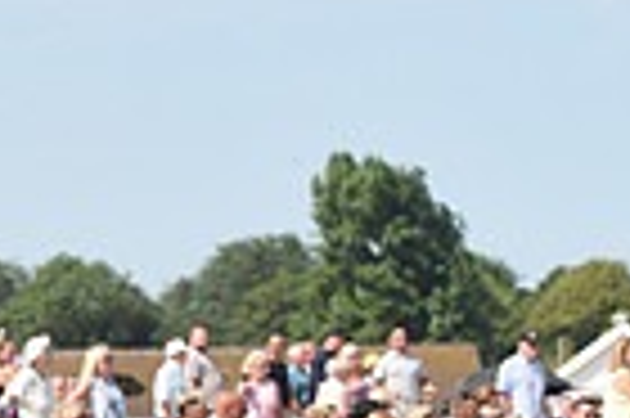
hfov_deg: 5.3
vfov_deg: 3.6
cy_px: 631
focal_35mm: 381
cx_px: -459
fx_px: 6660
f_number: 5.6
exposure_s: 1/1600
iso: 400
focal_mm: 92
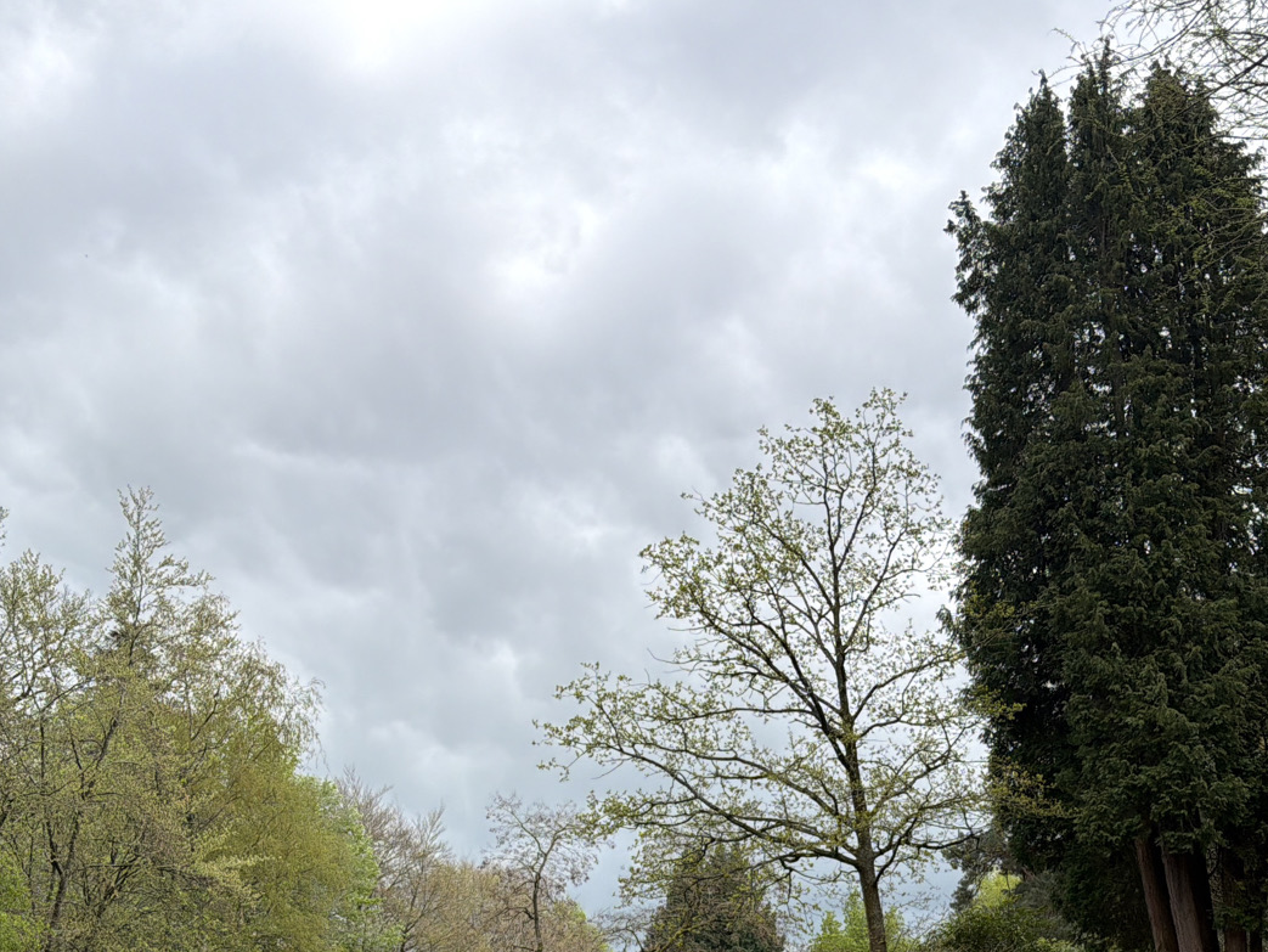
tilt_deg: +8.7
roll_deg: +0.6
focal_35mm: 46
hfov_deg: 41.2
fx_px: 1686
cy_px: 891
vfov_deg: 29.9
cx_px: 613
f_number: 1.78
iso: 80
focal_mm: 6.76
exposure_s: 1/3279
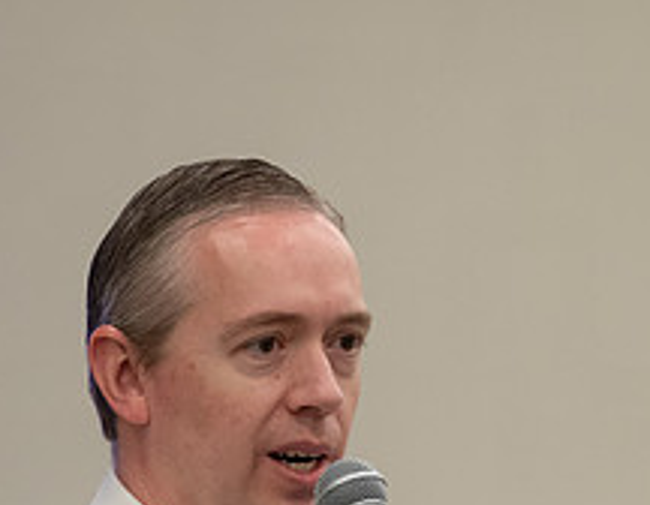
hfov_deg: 2.7
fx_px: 13950
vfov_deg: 2.1
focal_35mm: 733
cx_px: 539
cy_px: 432
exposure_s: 1/250
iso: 1000
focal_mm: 200
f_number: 2.8
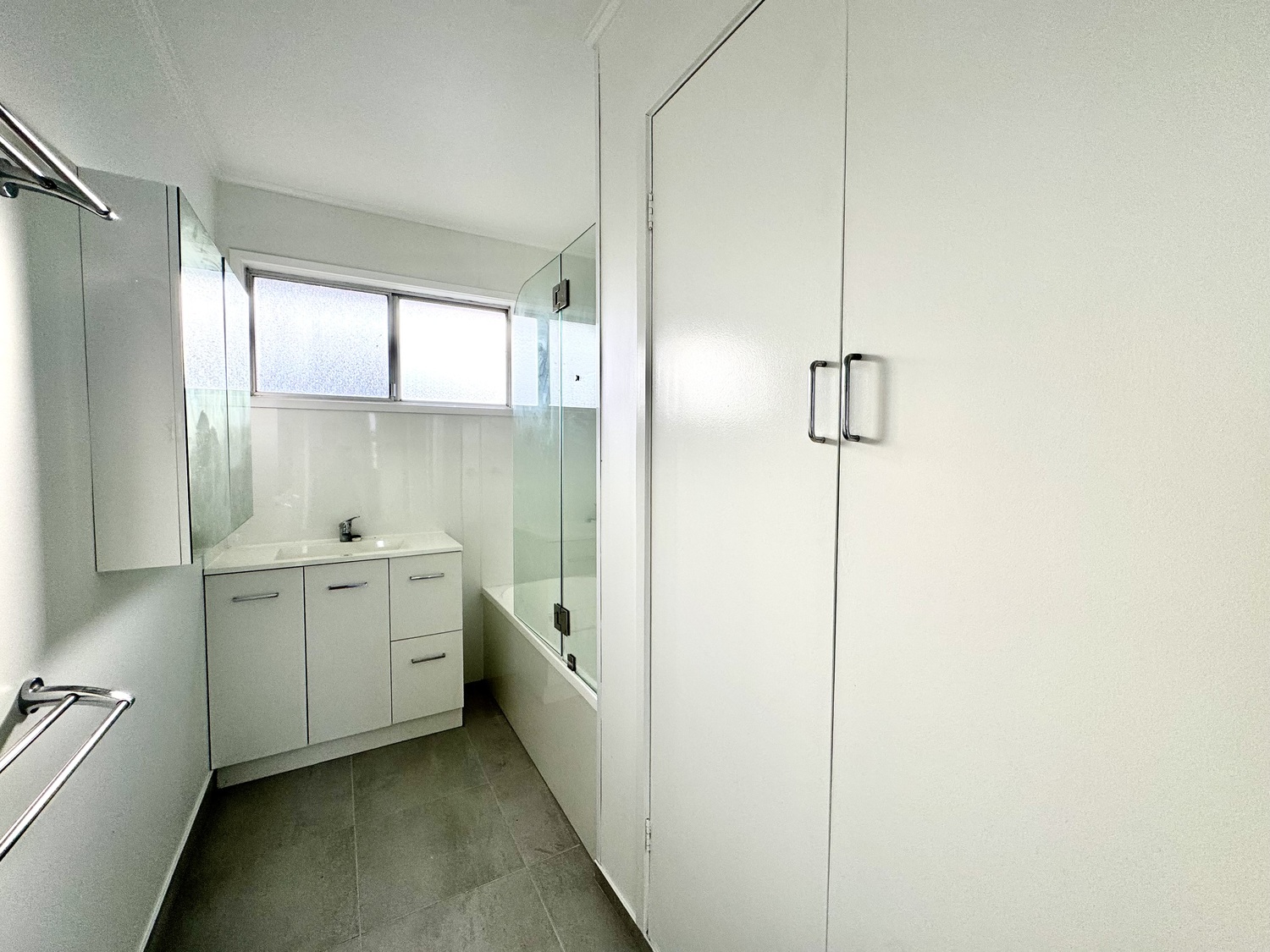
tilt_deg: -2.9
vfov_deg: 85.7
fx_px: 514
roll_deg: +0.1
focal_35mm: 14
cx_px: 635
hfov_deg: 102.1
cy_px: 476
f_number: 2.2
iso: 80
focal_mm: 2.22
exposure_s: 1/99
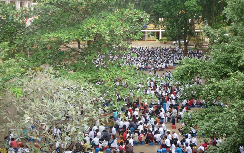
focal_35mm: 42
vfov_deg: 30.5
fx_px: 279
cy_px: 85
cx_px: 124
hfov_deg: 47.2
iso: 80
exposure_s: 1/80
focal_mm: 6.4
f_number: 3
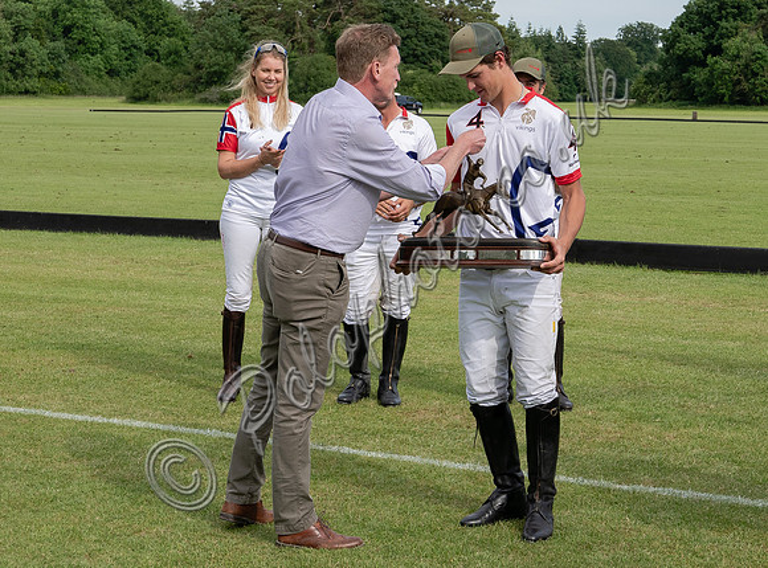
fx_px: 2026
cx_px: 449
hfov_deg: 21.4
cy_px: 260
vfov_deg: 16.0
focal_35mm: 92
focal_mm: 34
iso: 200
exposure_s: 1/640
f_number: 5.6
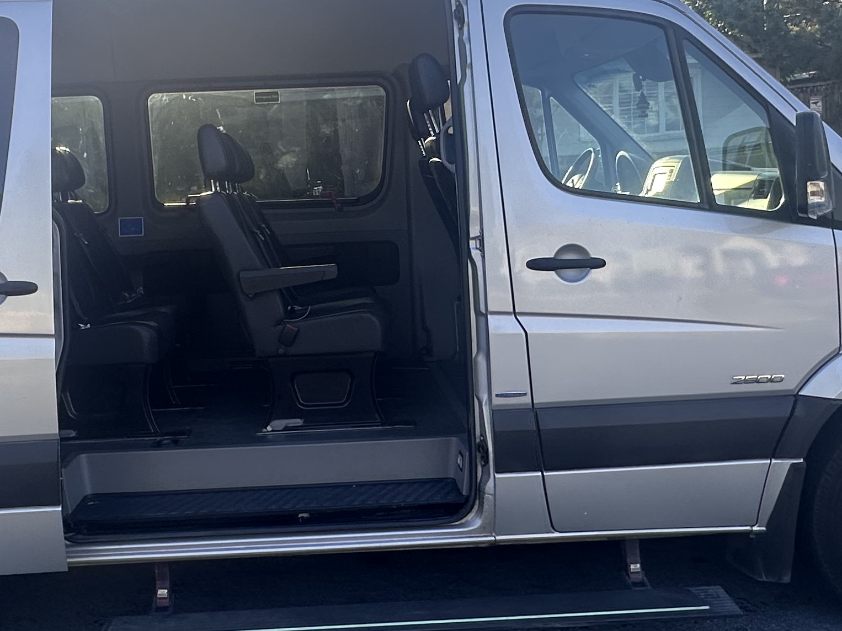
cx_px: 335
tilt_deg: +0.9
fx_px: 900
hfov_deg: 49.8
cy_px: 188
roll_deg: +2.5
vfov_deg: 38.0
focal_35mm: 37
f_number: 2.2
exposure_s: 1/390
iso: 40
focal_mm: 2.22
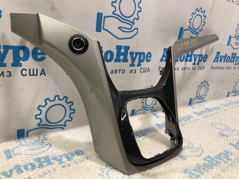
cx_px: 120
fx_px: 193
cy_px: 90
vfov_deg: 49.7
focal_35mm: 28
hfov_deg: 63.4
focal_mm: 4
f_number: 1.8
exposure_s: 1/33
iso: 40
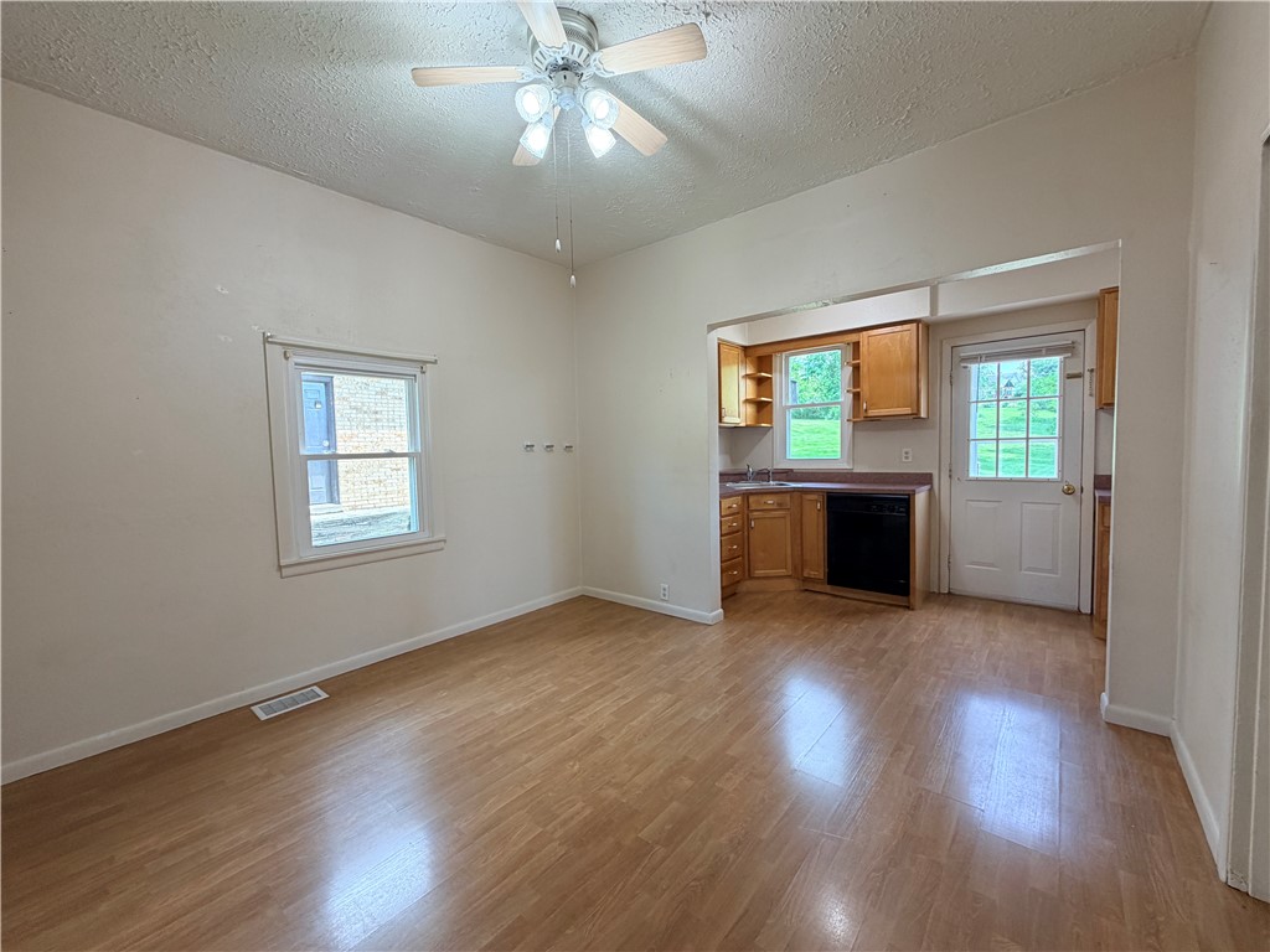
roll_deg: +1.4
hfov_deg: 102.1
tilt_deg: -3.2
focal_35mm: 14
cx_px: 635
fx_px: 514
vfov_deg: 85.7
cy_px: 476
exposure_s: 1/120
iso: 125
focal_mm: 2.22
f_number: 2.2
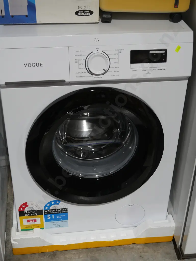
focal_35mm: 52
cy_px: 130
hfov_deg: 28.1
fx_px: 392
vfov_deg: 36.8
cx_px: 98
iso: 400
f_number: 5.3
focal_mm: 26
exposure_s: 1/60
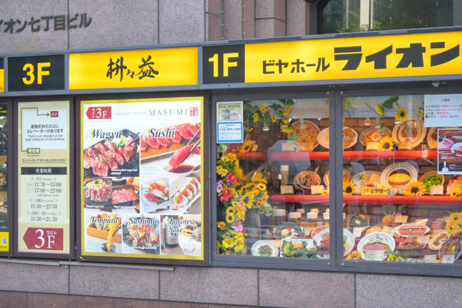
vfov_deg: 18.2
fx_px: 963
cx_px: 231
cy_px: 154
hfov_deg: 27.0
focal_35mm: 75
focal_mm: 50
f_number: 6.3
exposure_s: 1/80
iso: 360
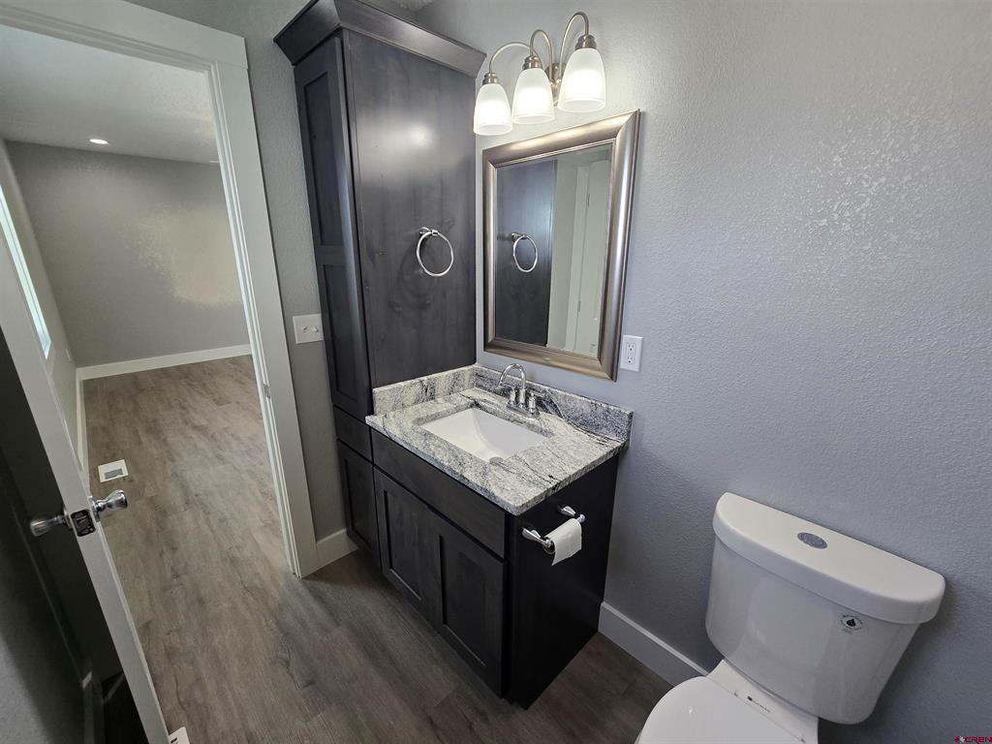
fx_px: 373
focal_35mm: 13
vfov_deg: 89.9
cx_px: 496
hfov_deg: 106.2
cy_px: 372
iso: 64
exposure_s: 1/60
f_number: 2.2
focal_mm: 2.2
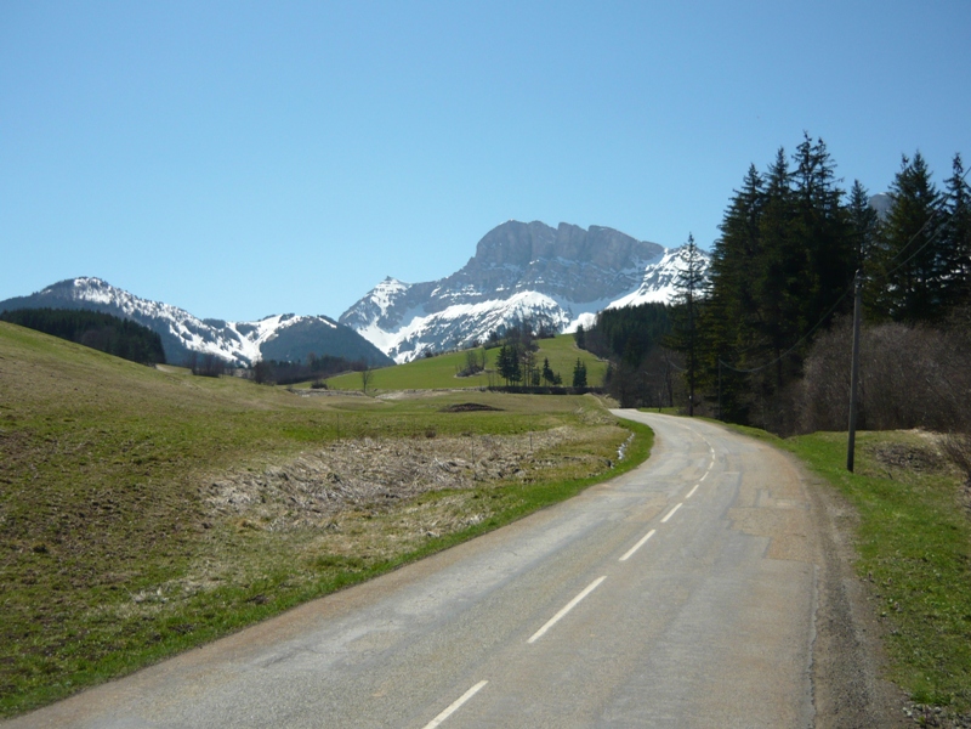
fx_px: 1066
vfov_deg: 37.7
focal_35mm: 38
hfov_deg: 49.0
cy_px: 364
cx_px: 486
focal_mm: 5.5
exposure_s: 1/250
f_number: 8
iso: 100
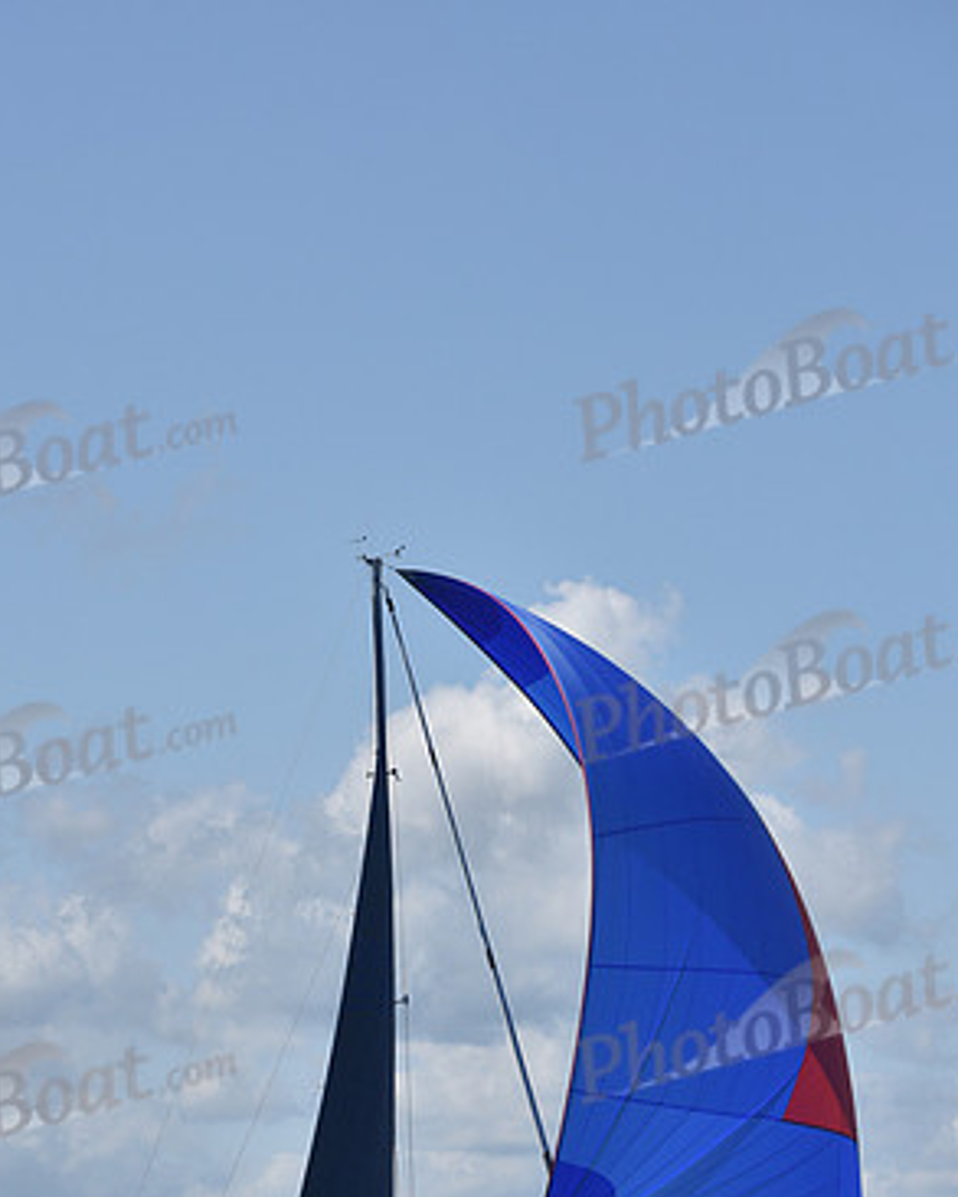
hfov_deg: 12.1
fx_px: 4535
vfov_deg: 15.0
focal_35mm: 128
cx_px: 407
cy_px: 896
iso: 250
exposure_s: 1/1250
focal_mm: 86
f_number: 6.3
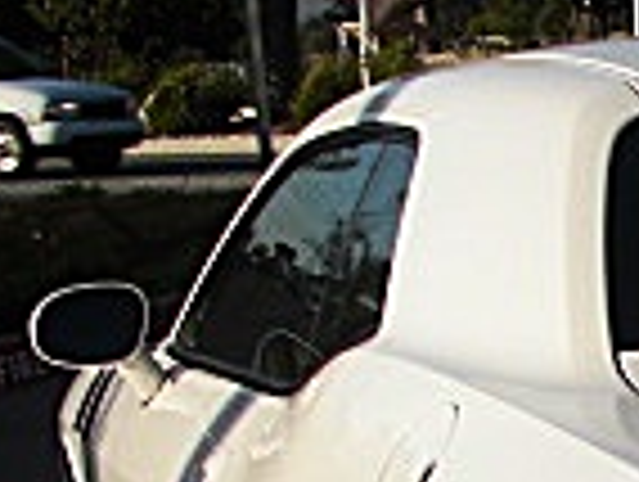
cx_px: 1224
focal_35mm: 162
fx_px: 2996
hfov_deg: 11.2
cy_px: 743
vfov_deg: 8.9
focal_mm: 6.3
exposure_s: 1/200
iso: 50
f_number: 7.9
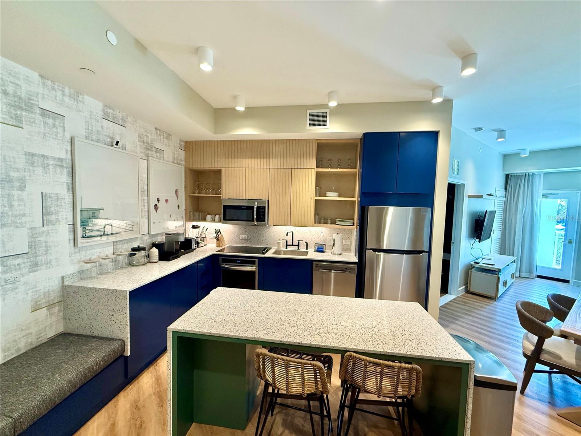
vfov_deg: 85.7
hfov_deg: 102.1
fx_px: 235
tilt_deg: -3.1
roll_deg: -1.3
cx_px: 290
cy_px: 218
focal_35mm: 14
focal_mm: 2.22
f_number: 2.2
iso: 320
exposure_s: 1/120
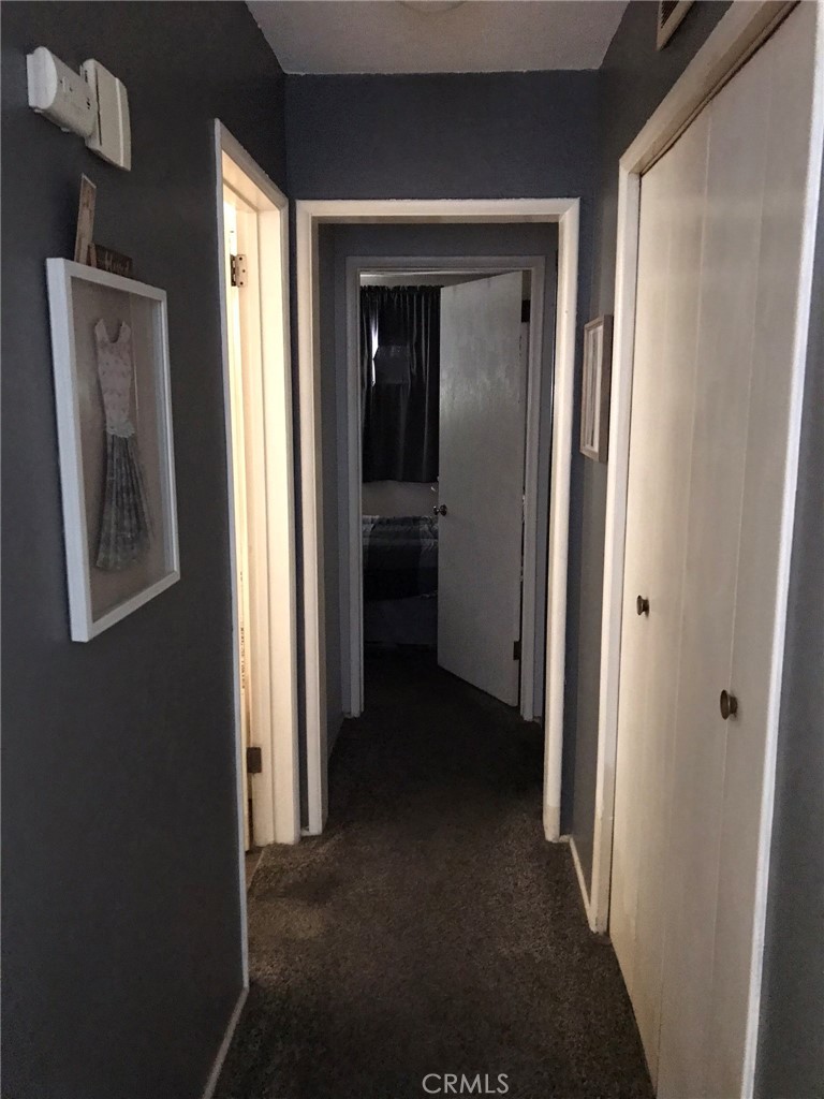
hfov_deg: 49.7
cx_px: 412
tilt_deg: -7.8
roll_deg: +0.4
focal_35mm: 28
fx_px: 889
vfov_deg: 63.4
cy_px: 550
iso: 100
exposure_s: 1/4
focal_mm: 3.99
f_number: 1.8
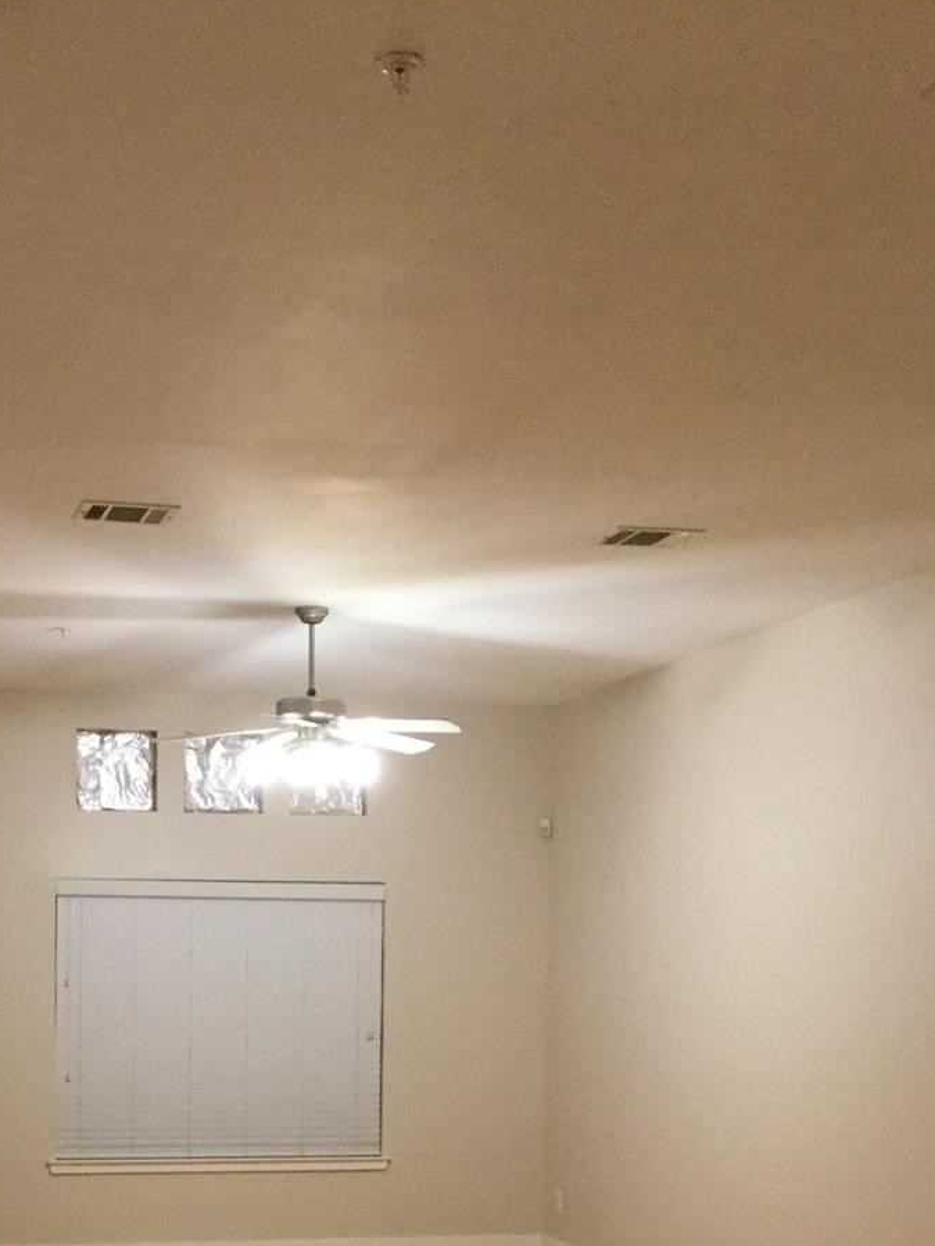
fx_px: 1908
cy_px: 1049
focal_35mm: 53
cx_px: 248
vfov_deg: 34.7
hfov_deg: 27.2
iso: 200
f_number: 2.4
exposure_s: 1/30
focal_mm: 3.3
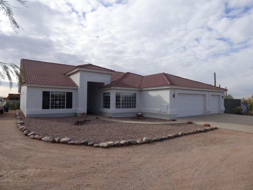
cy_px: 95
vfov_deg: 66.0
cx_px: 126
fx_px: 146
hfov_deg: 81.7
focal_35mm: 20
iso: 100
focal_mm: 3.58
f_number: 3.2
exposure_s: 1/1600
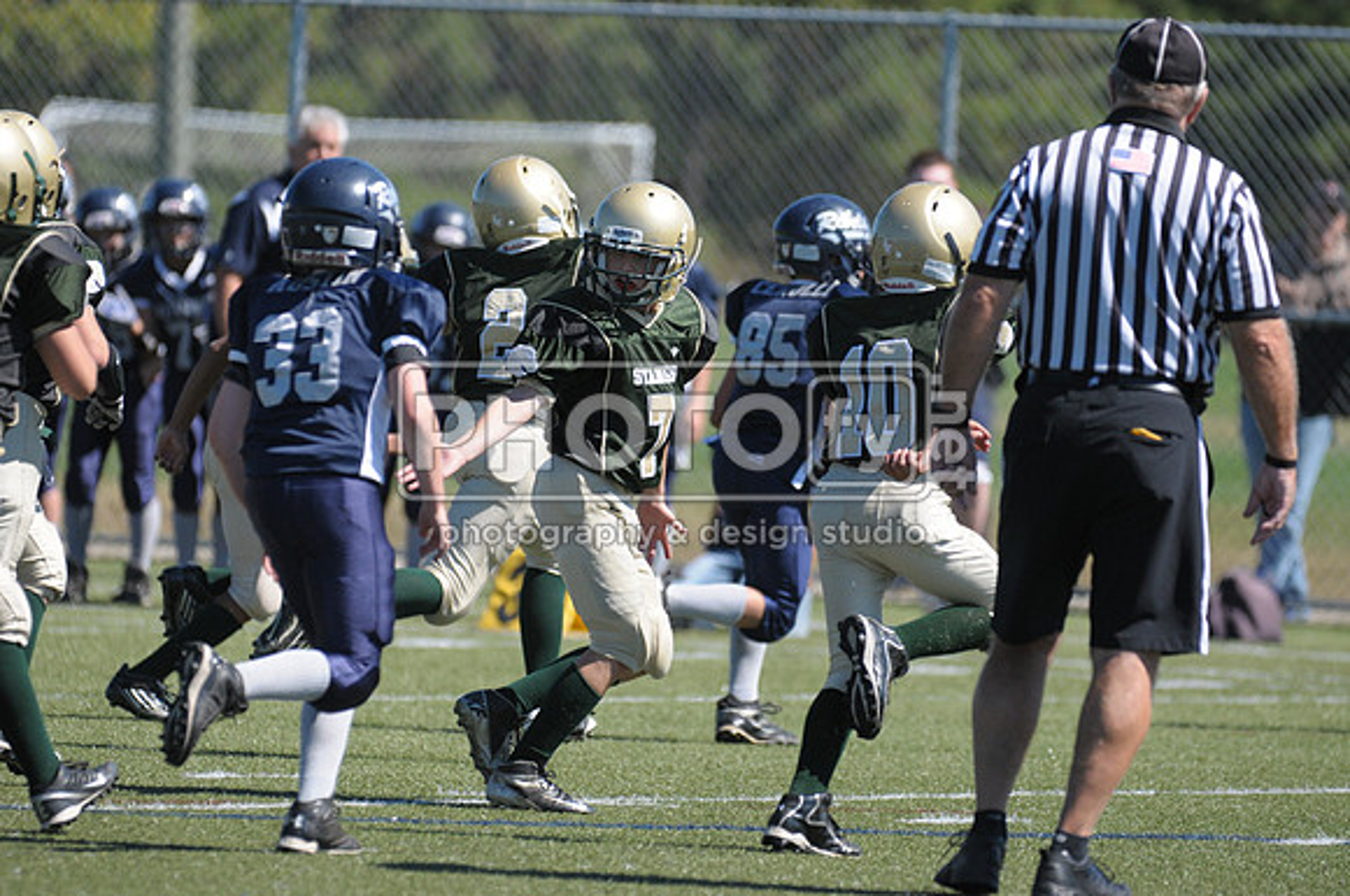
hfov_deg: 4.7
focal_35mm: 435
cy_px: 448
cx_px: 675
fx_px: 16290
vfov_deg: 3.2
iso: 640
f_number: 4
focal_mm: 290
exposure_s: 1/3200
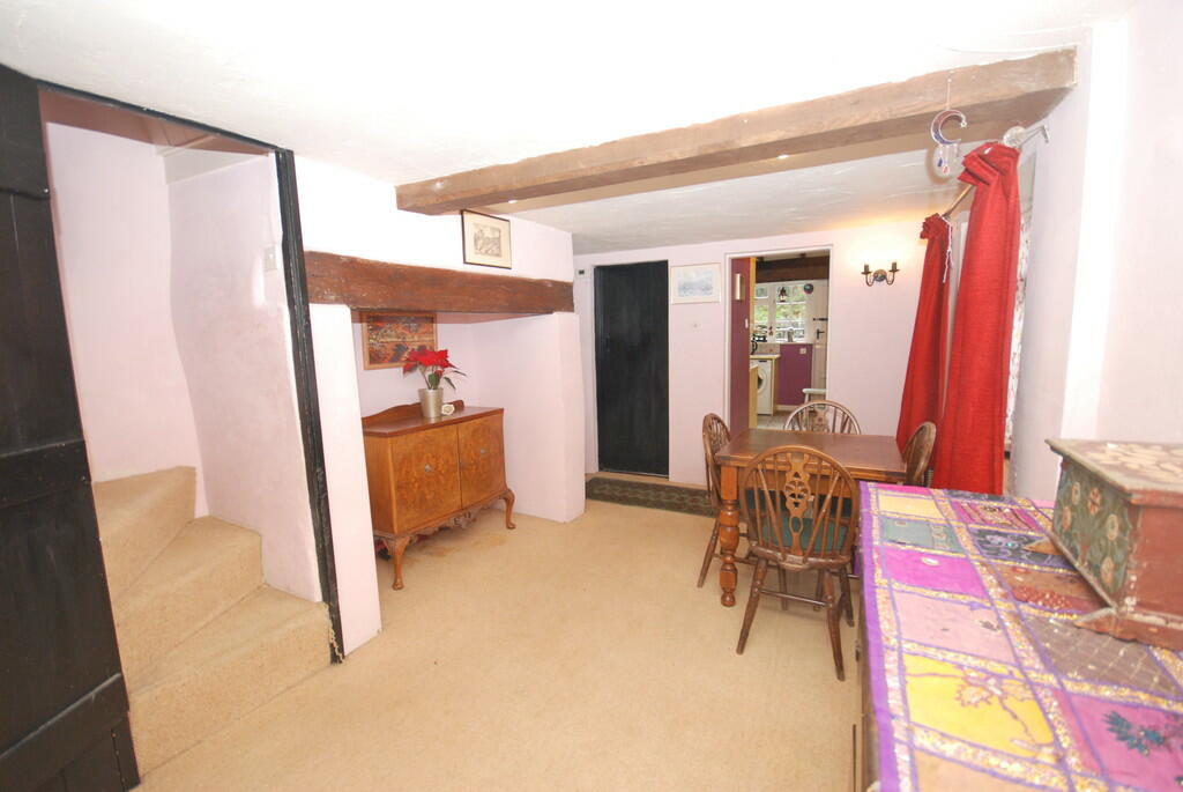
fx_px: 493
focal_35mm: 15
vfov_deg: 77.5
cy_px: 396
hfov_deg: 100.3
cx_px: 592
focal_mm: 10
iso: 400
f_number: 4
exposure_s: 1/60
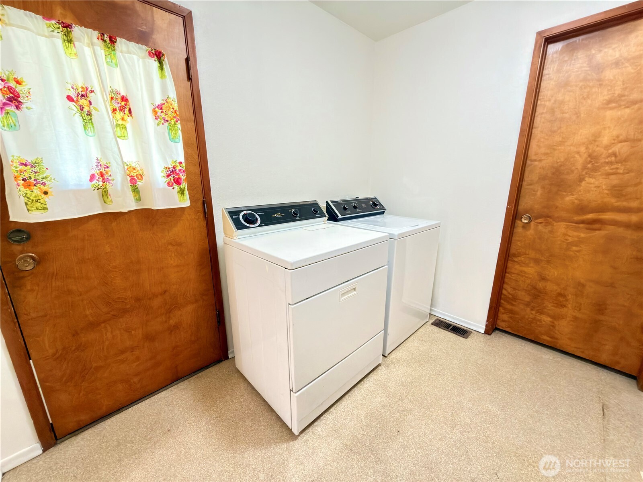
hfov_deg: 102.1
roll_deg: +0.4
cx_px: 322
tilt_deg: -14.6
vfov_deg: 85.7
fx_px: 260
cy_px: 241
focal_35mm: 14
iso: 400
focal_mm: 2.22
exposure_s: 1/17
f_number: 2.2
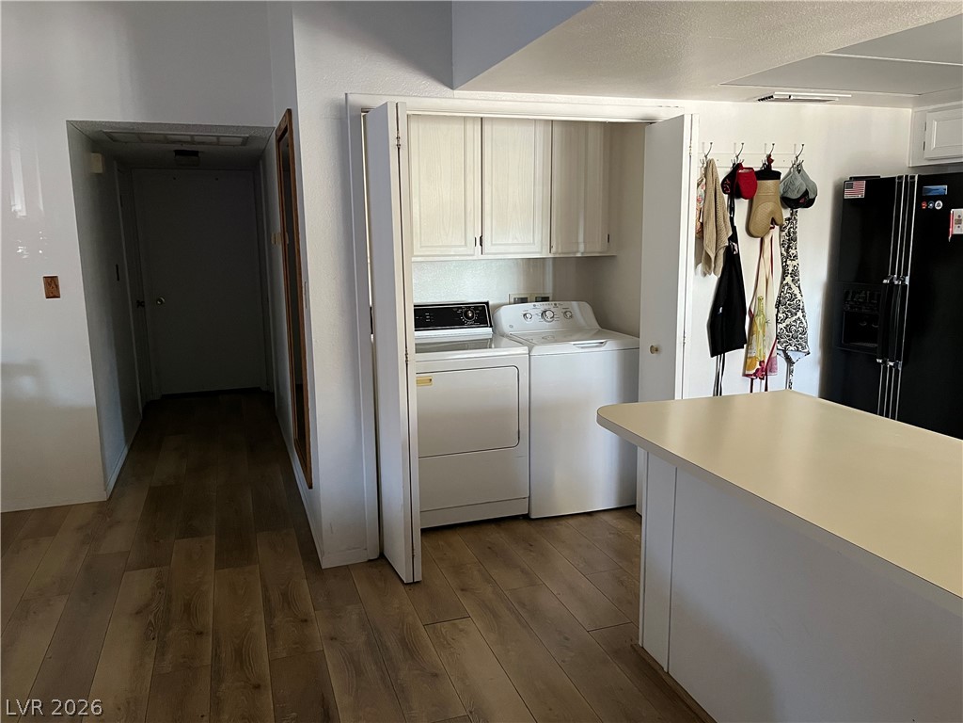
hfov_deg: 67.3
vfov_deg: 53.1
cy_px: 362
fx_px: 723
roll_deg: +0.9
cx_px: 482
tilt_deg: -10.7
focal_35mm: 26
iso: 500
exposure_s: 1/54
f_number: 1.6
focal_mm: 5.1
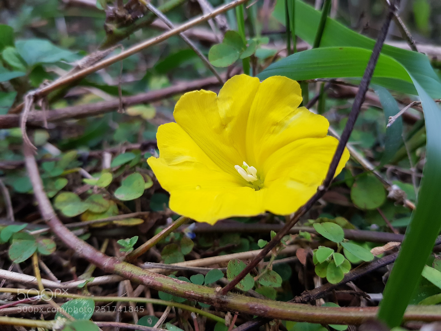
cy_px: 166
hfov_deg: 67.3
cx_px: 220
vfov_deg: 53.1
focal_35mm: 26
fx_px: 331
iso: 125
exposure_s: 1/100
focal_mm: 4.2
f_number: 1.7
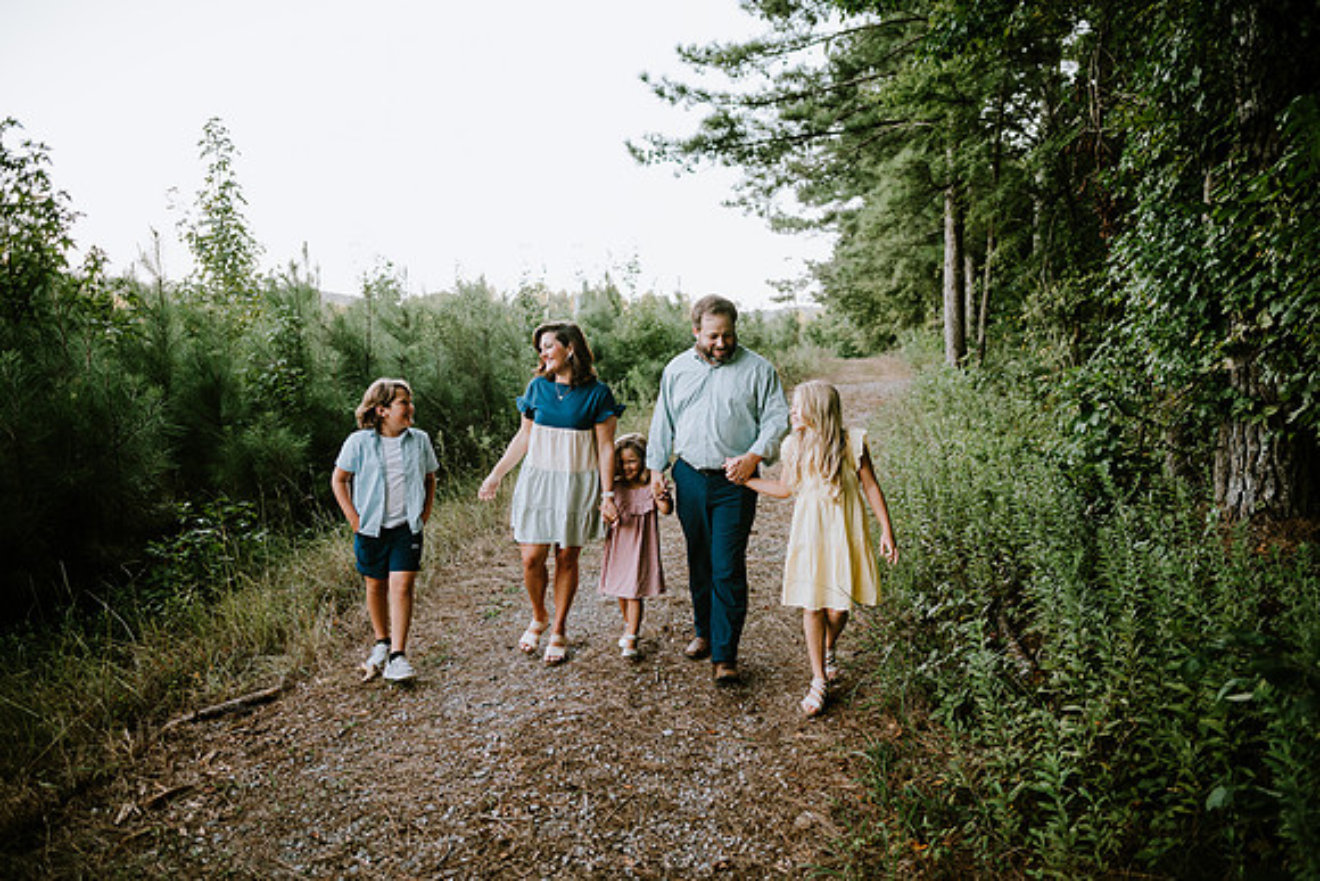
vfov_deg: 53.2
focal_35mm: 24
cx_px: 660
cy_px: 440
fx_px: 880
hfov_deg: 73.7
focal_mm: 24
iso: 320
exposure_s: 1/250
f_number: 2.2
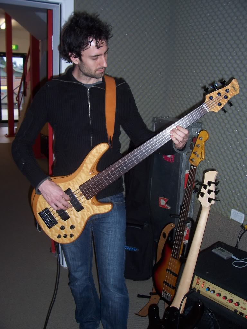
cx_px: 124
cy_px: 164
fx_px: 323
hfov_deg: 41.8
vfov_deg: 54.0
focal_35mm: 34
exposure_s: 1/60
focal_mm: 5.6
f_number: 2.7
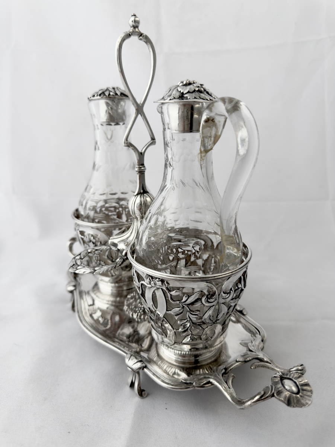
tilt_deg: -20.2
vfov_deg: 71.6
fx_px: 310
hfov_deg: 56.8
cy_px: 224
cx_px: 168
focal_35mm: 24
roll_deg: +0.5
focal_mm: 6.76
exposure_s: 1/440
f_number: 1.78
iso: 64
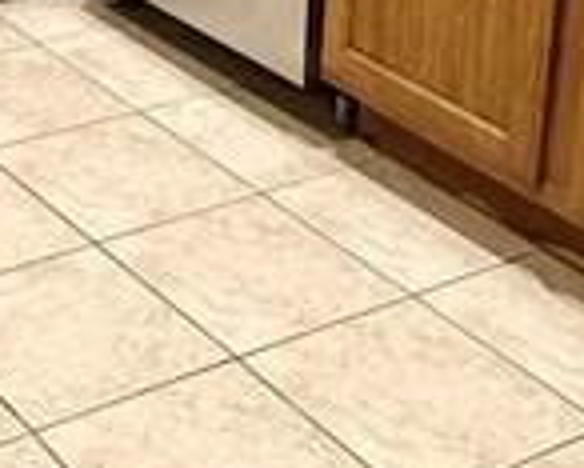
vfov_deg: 14.6
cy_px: -304
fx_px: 1660
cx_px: -112
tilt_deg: -11.4
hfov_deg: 18.9
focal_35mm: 96
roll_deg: -0.7
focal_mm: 2.22
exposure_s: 1/60
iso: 320
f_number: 2.2
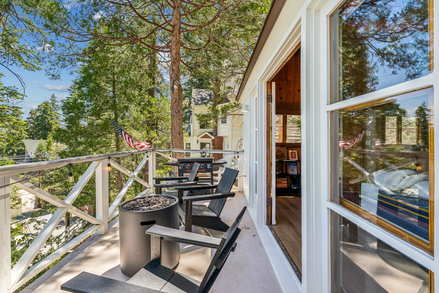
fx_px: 206
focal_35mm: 17
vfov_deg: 70.8
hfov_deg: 93.6
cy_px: 146
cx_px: 220
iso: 100
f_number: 13
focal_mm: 16.9
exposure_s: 1/25
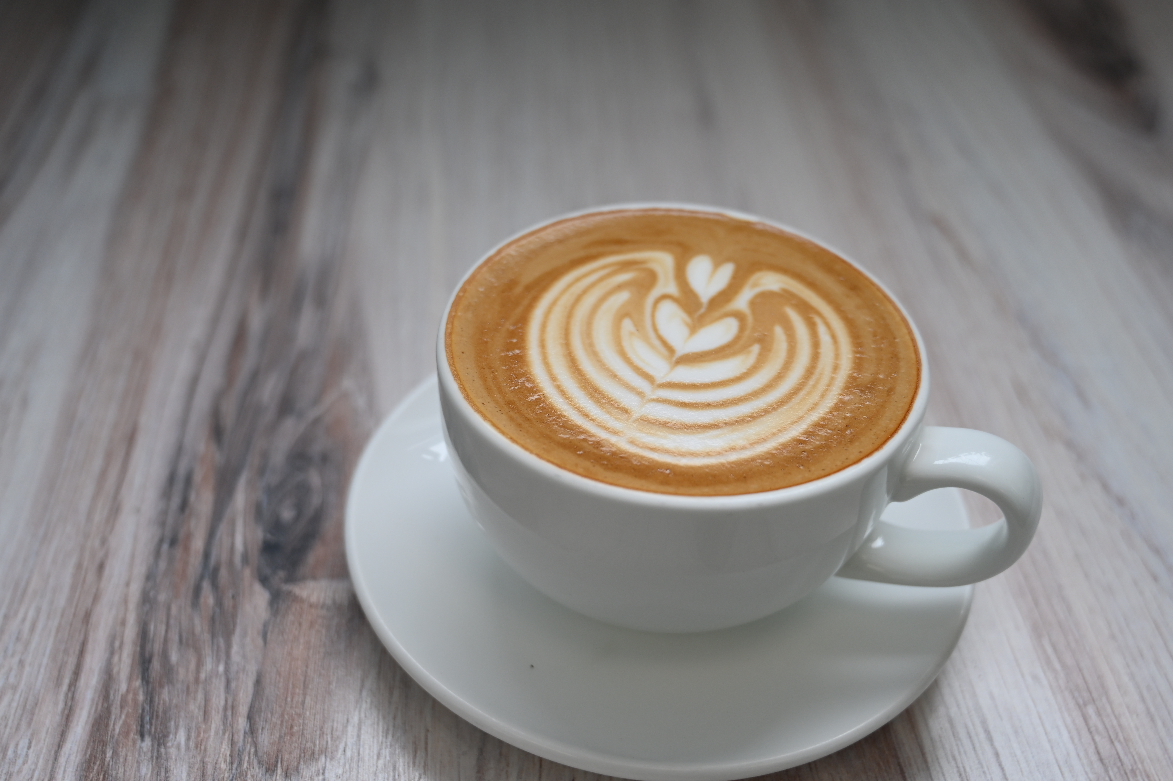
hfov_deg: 47.8
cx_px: 555
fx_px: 1322
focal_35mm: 41
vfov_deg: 32.9
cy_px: 438
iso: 250
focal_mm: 34.5
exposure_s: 1/250
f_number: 4
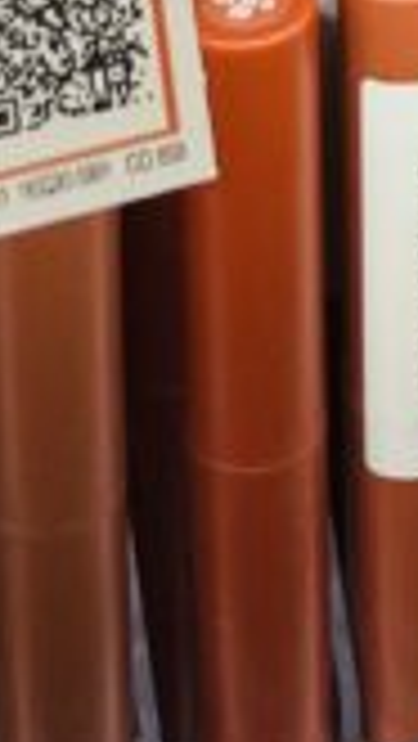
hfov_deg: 6.7
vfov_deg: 9.6
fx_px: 3463
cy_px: -1462
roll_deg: -0.4
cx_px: 845
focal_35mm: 176
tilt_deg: -12.4
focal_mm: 4.2
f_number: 1.6
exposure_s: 1/120
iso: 40
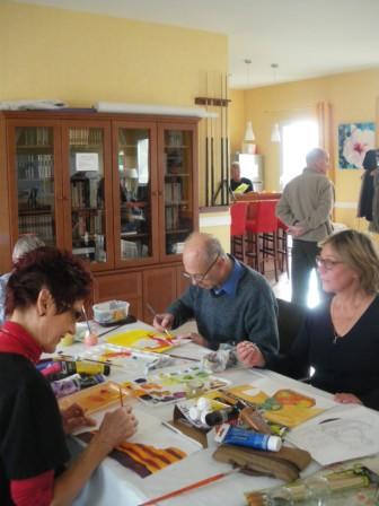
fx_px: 526
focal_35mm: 36
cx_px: 190
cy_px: 253
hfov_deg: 39.7
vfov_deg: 51.4
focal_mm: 6.3
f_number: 3.5
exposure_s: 1/50
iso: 400
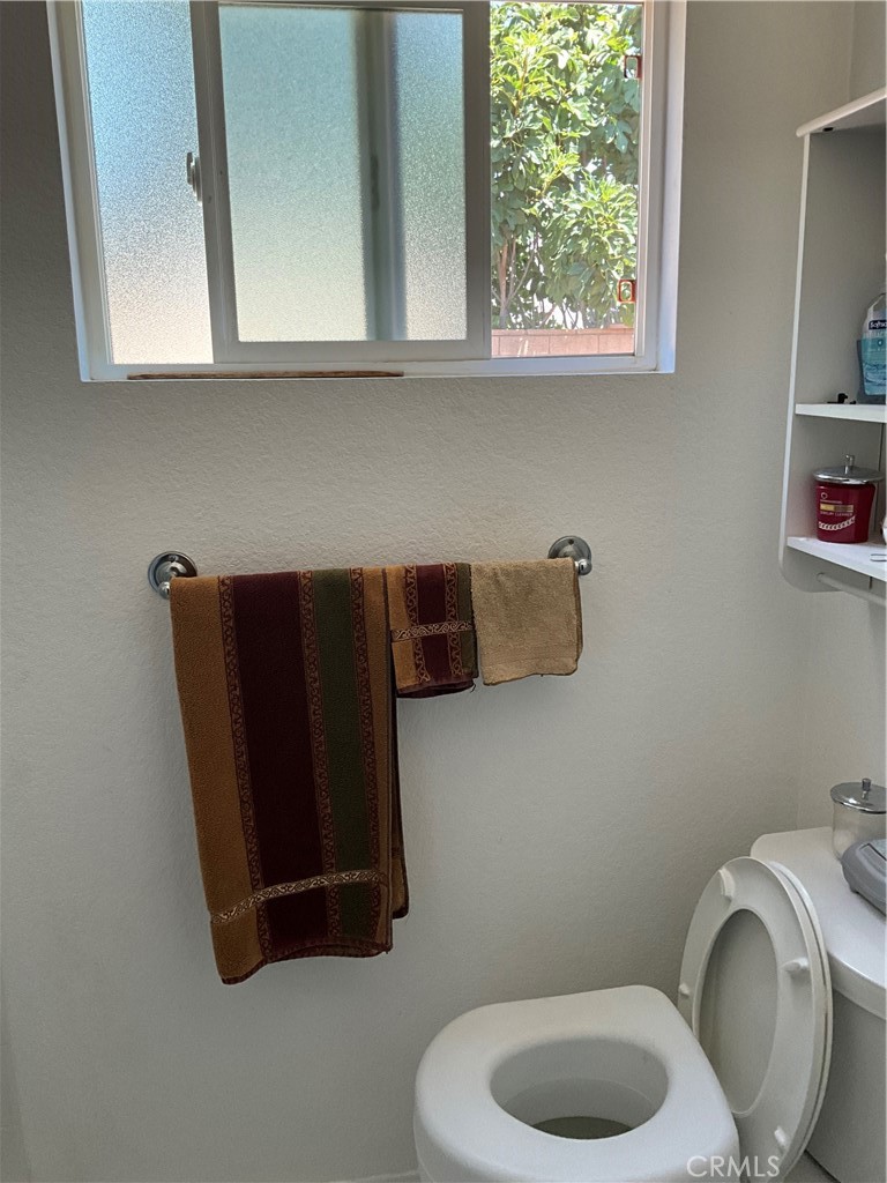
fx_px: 991
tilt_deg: -12.3
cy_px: 592
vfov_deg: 61.7
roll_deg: +1.8
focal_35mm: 29
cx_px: 444
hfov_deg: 48.2
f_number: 1.8
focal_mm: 3
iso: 64
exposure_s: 1/116
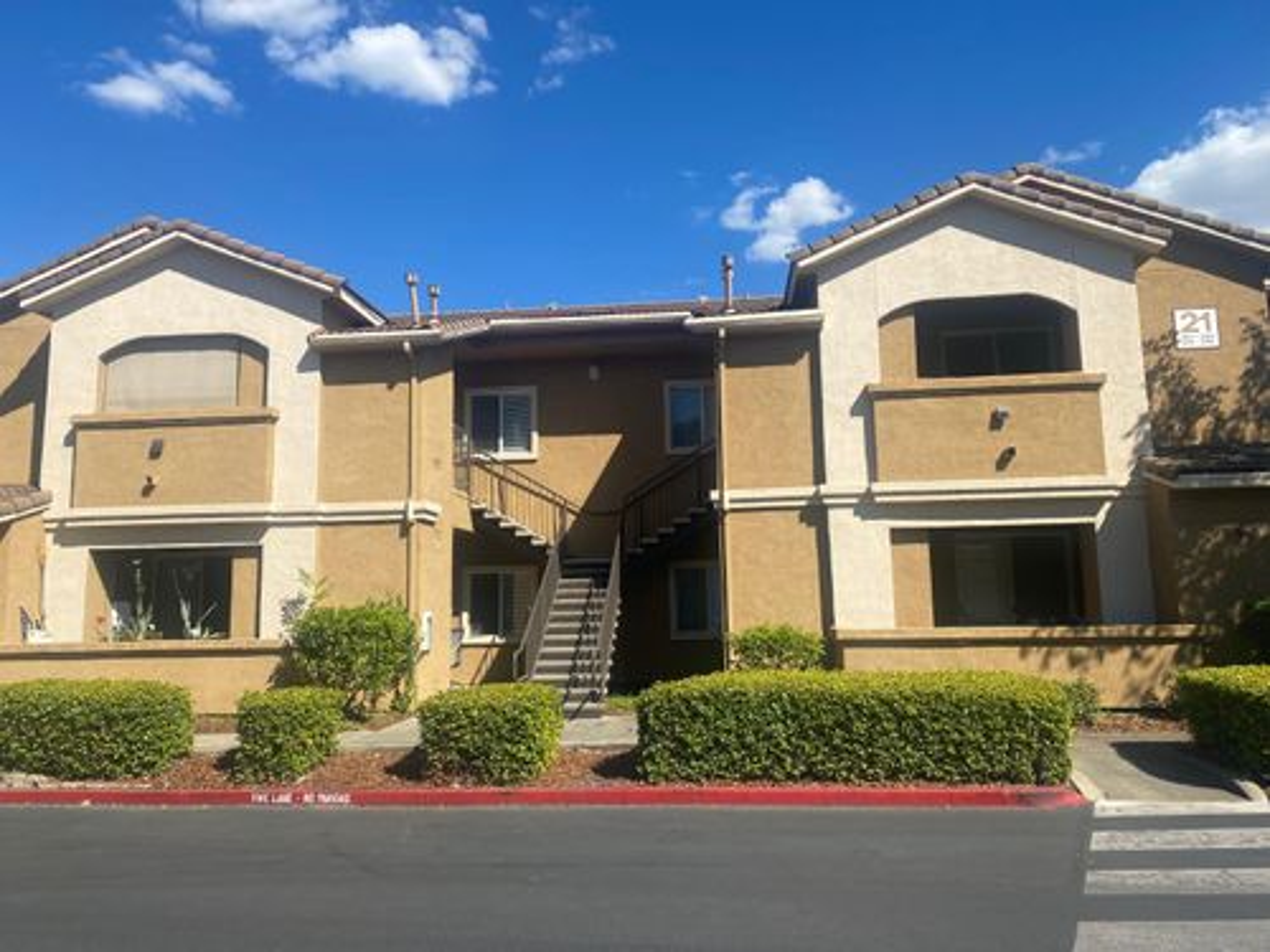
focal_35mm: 26
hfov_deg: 67.3
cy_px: 476
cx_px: 635
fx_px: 954
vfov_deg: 53.1
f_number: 1.8
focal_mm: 4.25
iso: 32
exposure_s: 1/2358
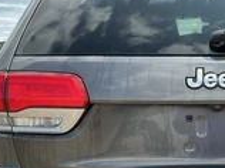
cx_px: 218
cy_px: 169
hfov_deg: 26.2
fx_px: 461
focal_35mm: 71
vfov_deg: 20.0
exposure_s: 1/580
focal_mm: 3
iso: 25
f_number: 1.8
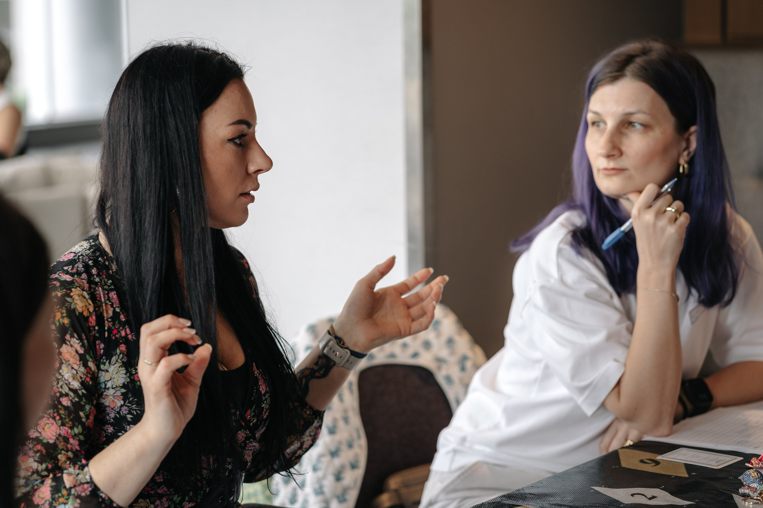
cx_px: 382
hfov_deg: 23.9
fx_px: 1805
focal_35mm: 85
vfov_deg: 16.0
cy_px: 254
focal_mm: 85
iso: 500
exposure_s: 1/250
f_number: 2.8
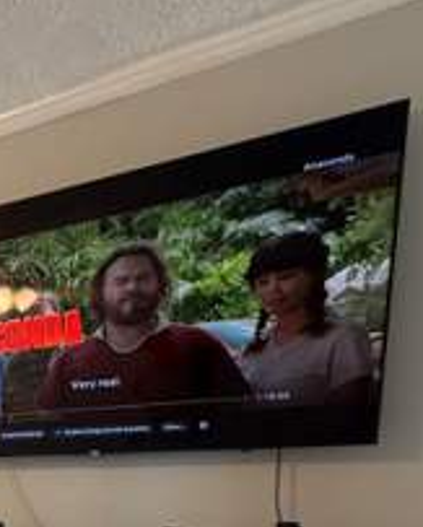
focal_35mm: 43
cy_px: 571
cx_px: -153
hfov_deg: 27.8
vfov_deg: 36.6
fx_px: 671
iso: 320
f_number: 2.2
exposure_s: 1/120
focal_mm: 2.22
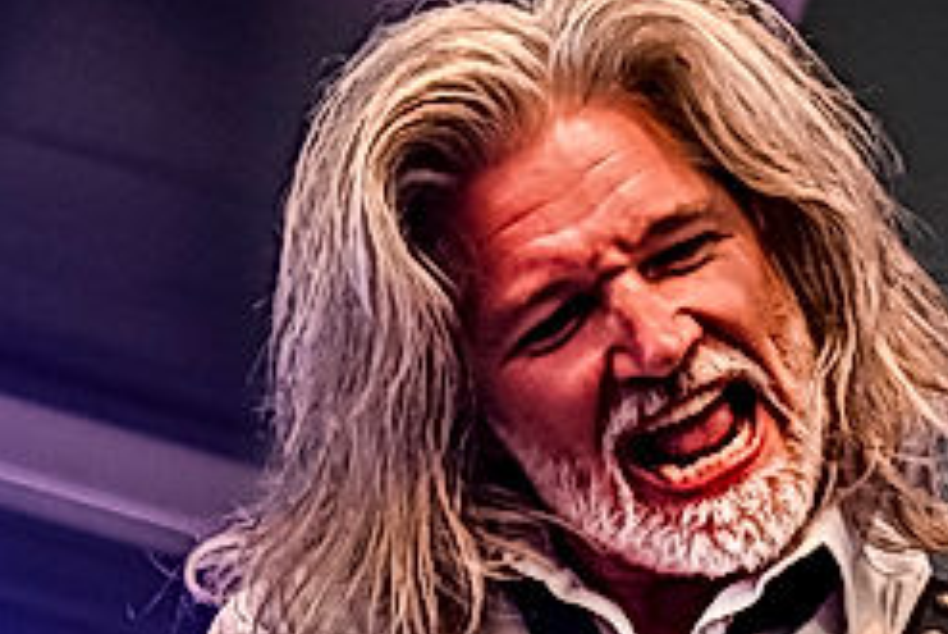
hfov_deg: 14.1
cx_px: -157
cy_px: 1005
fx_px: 3715
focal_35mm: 141
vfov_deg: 9.4
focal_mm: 29
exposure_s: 1/200
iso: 800
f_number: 2.8
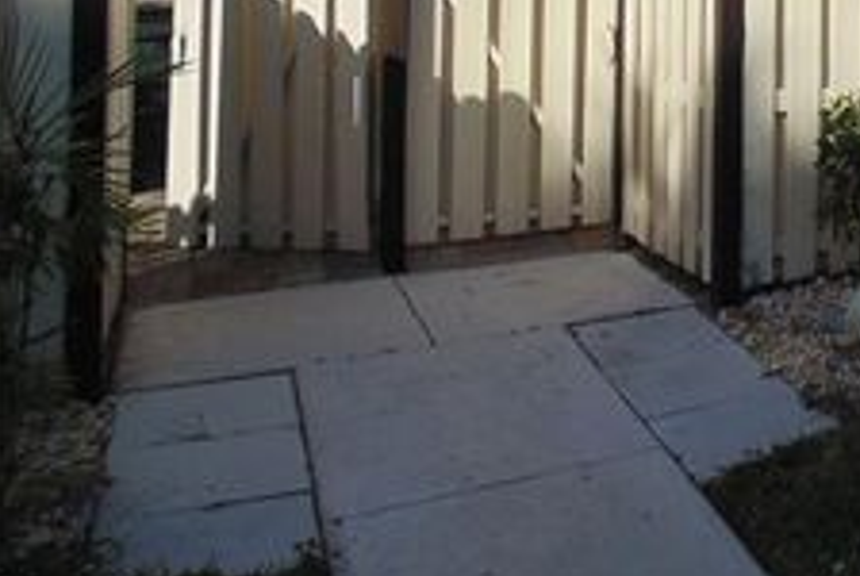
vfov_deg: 24.4
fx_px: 1220
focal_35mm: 51
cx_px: 948
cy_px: -94
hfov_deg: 33.7
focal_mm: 4
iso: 80
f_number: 9.7
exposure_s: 1/200
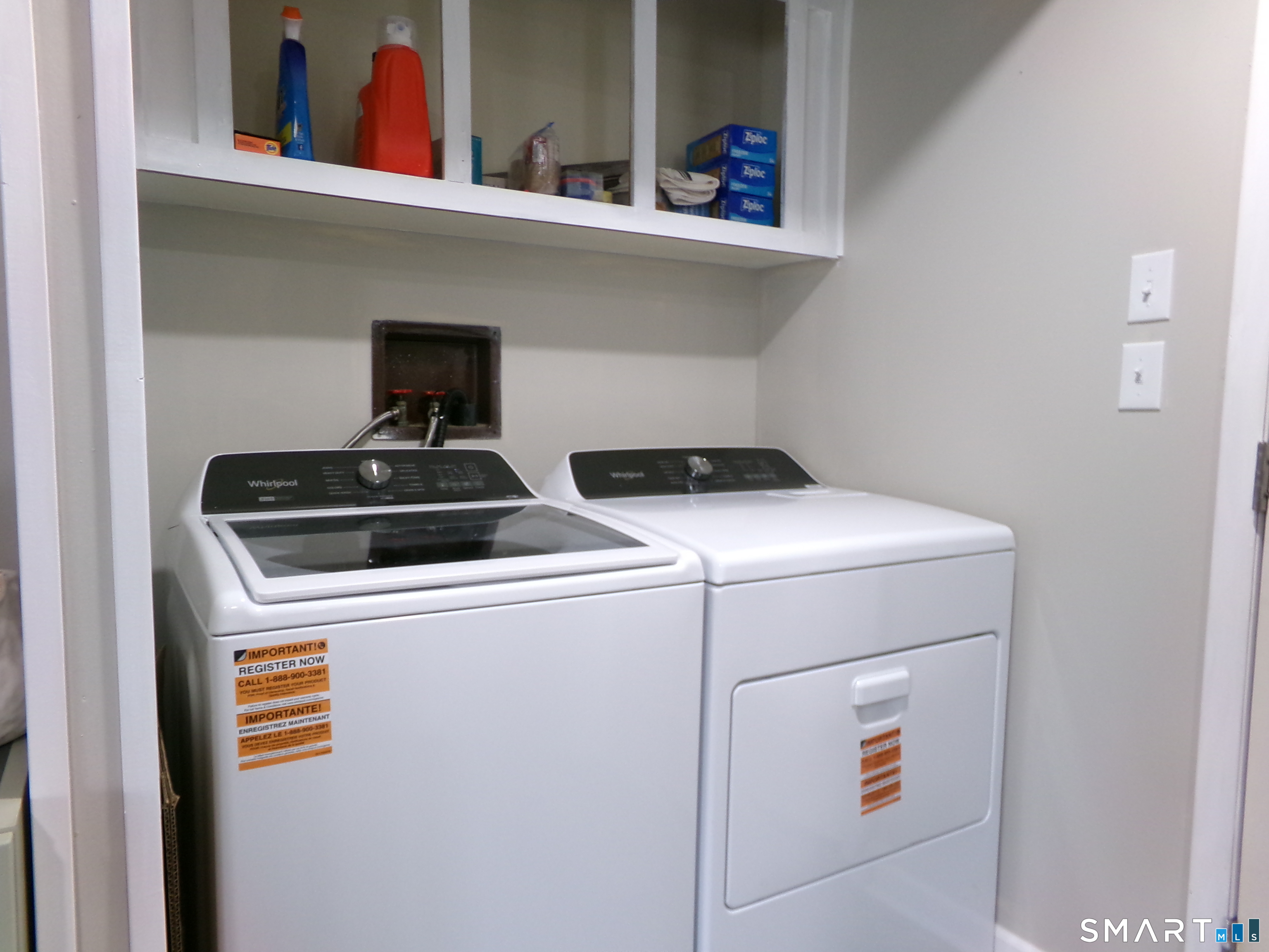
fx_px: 880
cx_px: 634
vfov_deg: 56.8
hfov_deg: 71.6
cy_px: 476
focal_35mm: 24
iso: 272
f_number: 3.7
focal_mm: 4.3
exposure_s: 1/17
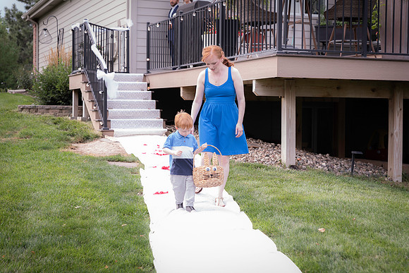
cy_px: 136
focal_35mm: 70
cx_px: 204
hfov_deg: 28.8
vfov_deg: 19.5
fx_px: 795
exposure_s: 1/100
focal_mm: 70
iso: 450
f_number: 6.3
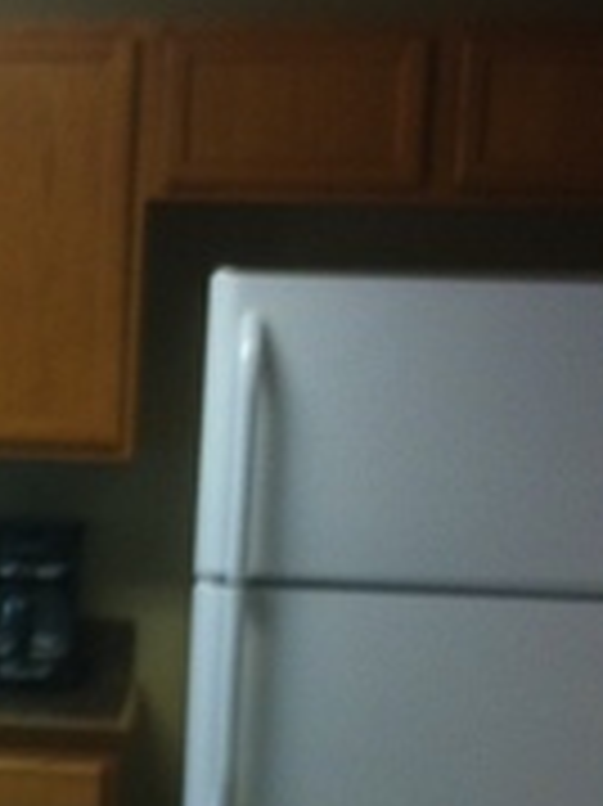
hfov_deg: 10.9
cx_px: -292
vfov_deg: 14.9
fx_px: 3046
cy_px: 696
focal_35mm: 131
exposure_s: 1/15
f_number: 2.8
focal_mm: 3.85
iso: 80
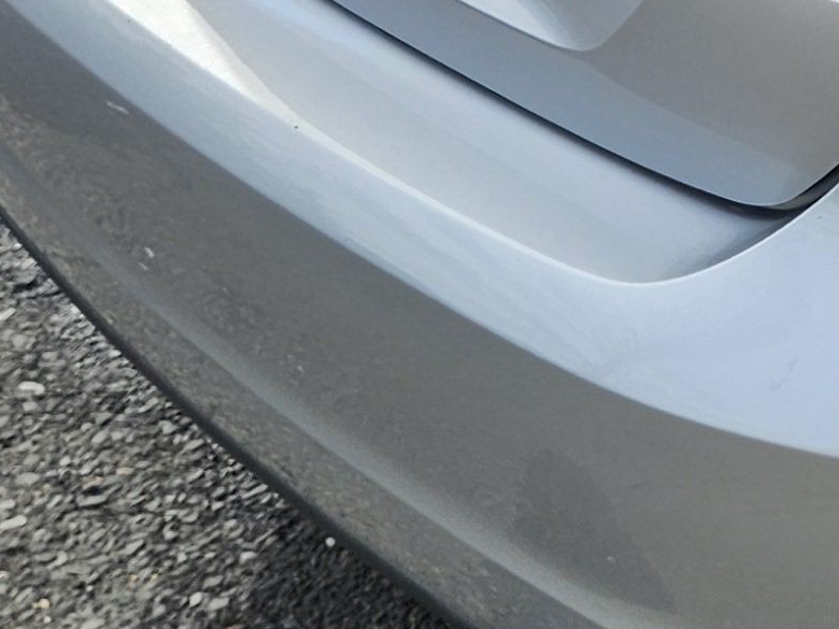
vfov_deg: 11.9
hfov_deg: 14.4
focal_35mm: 118
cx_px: 1591
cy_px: -342
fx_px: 2860
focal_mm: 5.4
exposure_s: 1/1160
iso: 25
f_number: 1.8
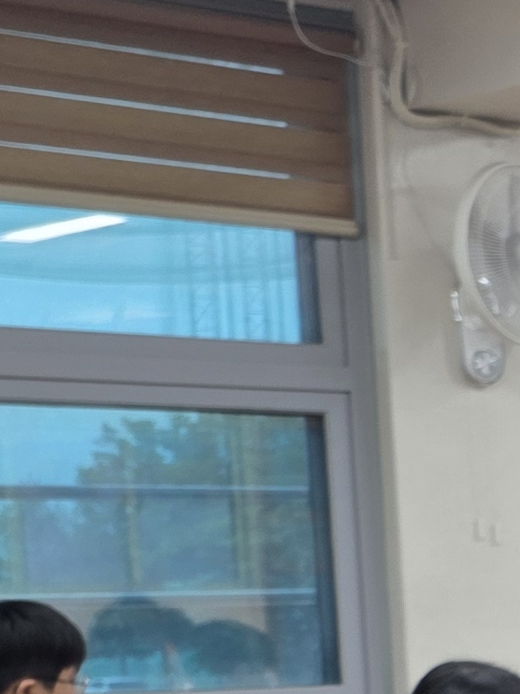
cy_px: 900
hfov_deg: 9.7
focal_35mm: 124
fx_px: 2485
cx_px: 1472
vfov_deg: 15.2
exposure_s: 1/100
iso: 64
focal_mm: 6.25
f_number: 1.7
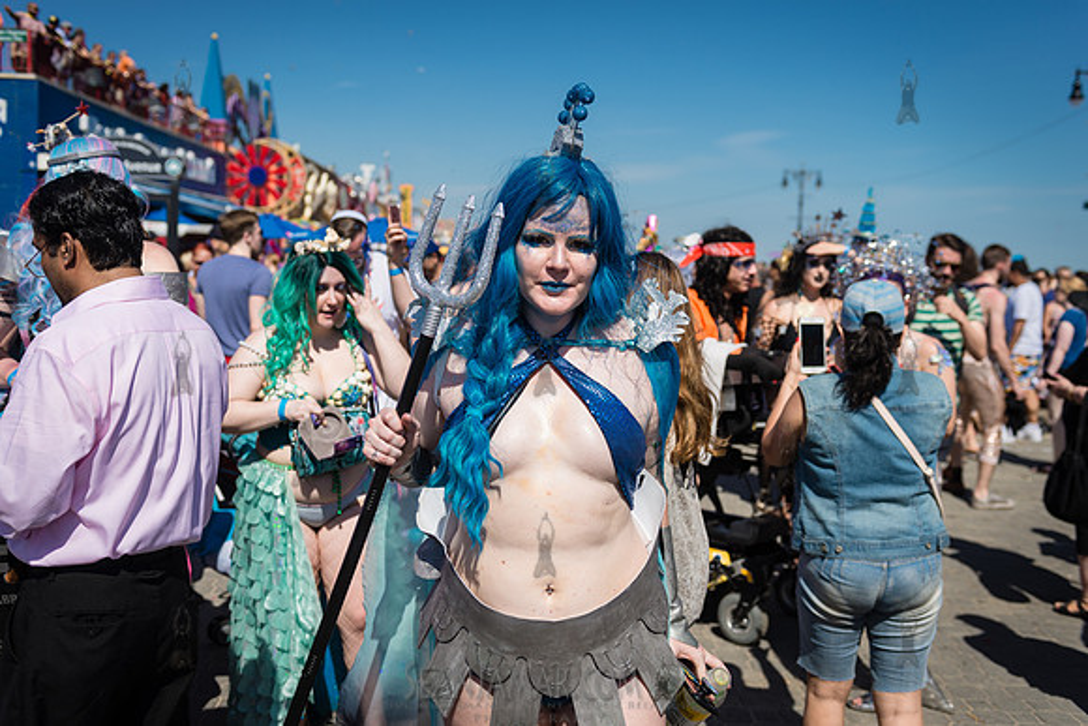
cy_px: 363
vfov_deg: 36.9
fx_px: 1088
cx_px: 544
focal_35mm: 36
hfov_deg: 53.1
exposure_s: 1/2500
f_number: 3.5
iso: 100
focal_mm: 36
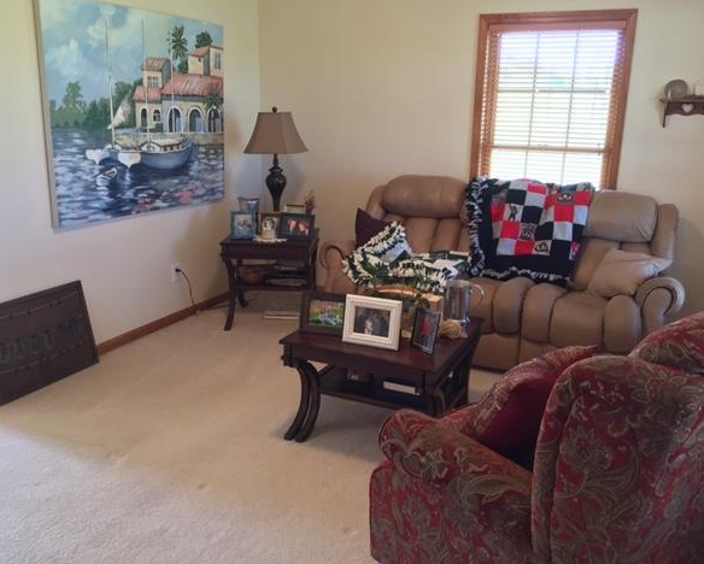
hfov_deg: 57.1
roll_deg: -0.7
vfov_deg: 47.2
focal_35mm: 31
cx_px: 364
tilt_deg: -15.7
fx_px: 646
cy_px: 278
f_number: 2.2
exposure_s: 1/30
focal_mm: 4.15
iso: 125
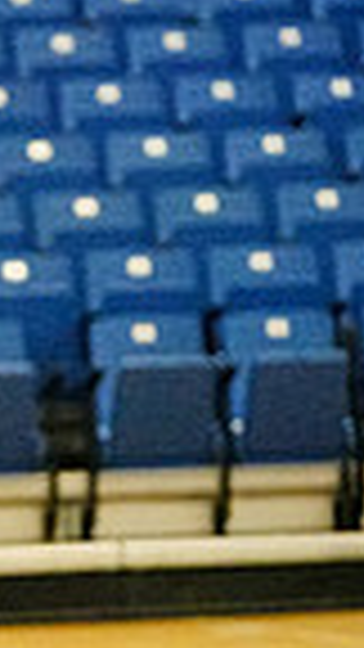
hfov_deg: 2.9
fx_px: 7190
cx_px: -764
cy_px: 488
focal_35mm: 419
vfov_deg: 5.2
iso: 25600
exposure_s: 1/1600
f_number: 2.8
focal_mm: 99
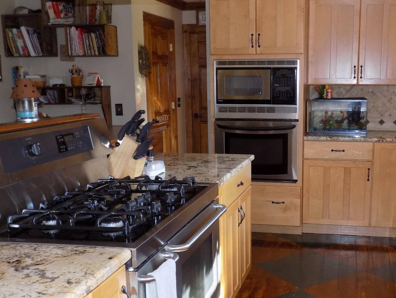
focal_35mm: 43
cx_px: 248
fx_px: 492
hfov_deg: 43.5
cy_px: 191
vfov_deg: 33.4
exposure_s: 1/30
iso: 200
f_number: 3.3
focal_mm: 5.3
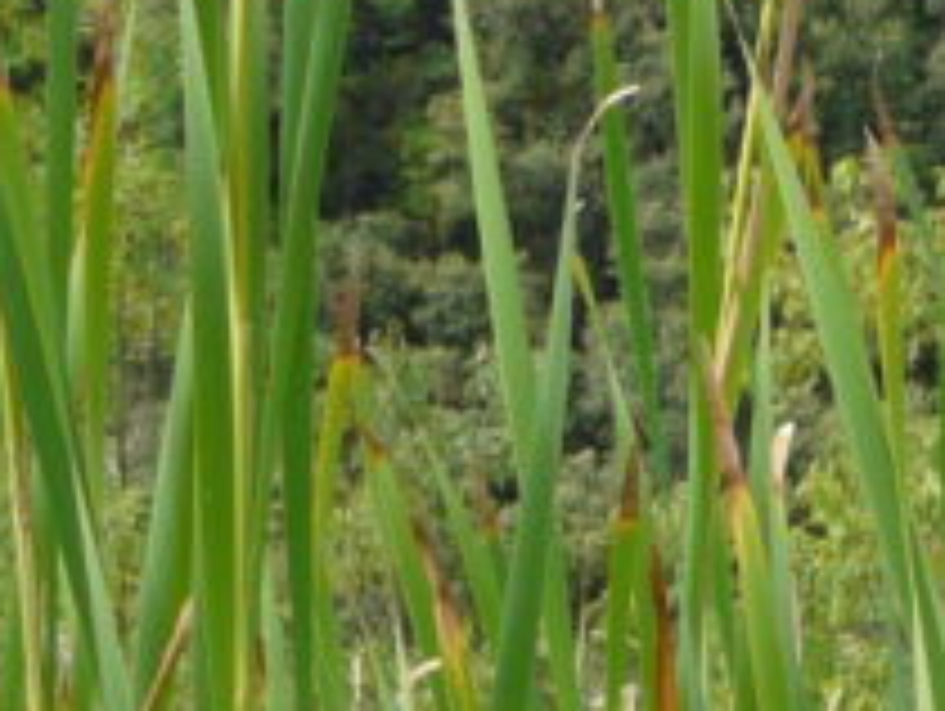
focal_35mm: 418
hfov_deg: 4.7
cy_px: 382
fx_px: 11424
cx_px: 630
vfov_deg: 3.6
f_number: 4.5
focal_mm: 14
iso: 100
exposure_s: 1/250
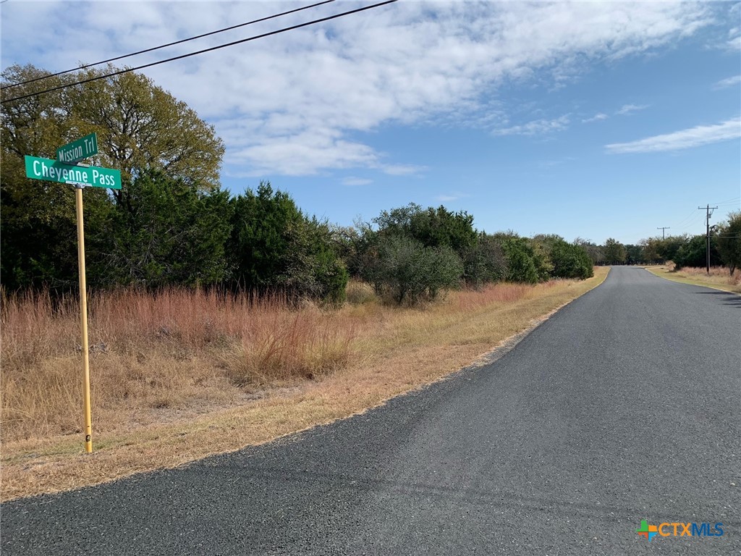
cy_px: 278
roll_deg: +3.1
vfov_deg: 53.1
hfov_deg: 67.3
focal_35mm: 26
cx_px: 370
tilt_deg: +0.9
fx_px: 557
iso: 25
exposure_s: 1/3086
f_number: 1.8
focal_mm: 4.25
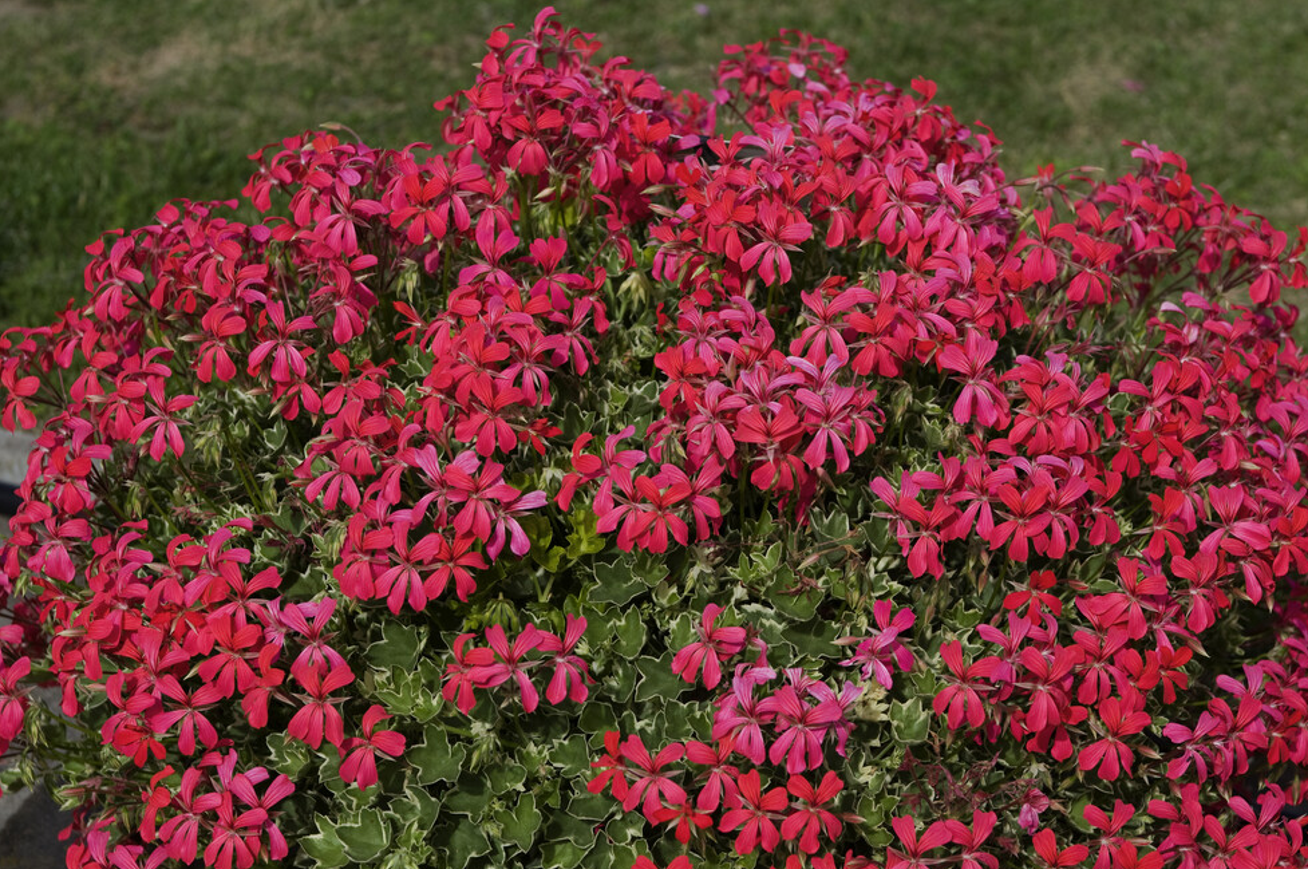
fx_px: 3992
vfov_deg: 12.4
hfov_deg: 18.6
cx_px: 673
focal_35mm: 110
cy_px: 443
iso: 200
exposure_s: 1/500
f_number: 7.1
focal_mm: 70
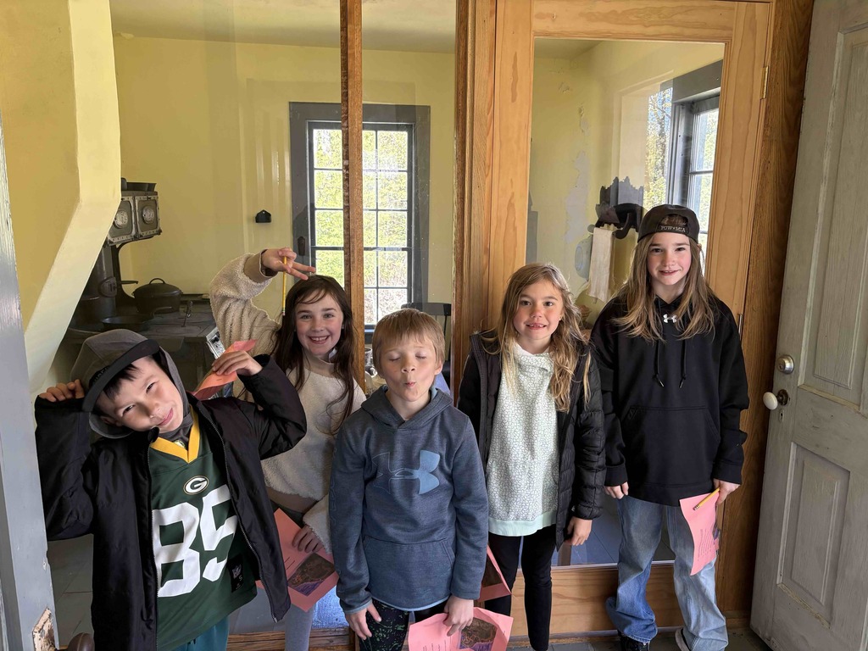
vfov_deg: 53.1
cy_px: 326
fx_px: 652
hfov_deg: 67.3
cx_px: 434
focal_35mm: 26
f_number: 1.6
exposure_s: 1/67
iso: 125
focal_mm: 5.96
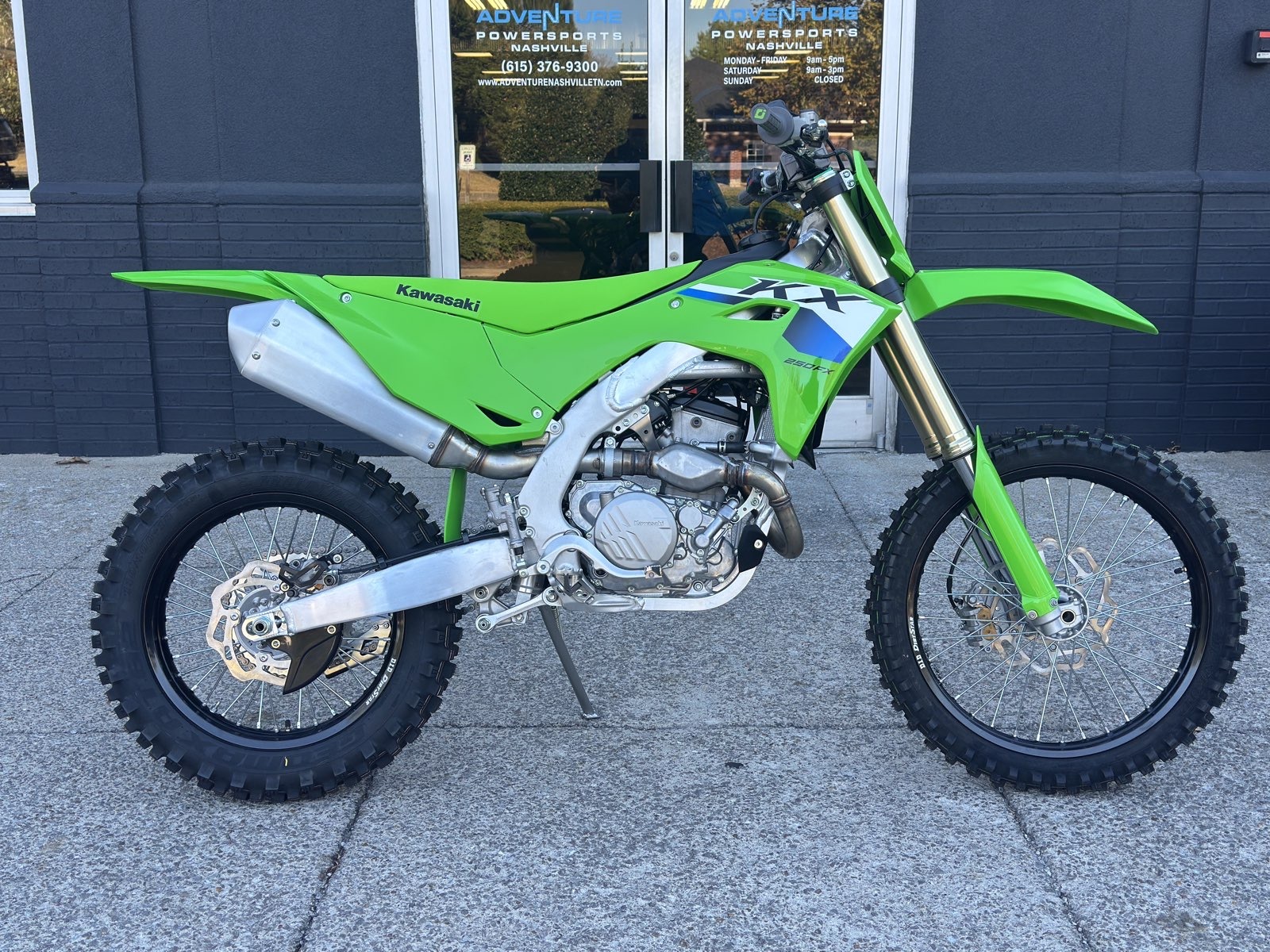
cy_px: 476
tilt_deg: -9.7
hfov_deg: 47.9
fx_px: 1431
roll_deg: +0.1
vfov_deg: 36.8
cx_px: 635
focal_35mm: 39
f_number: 1.78
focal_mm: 6.76
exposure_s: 1/459
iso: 100
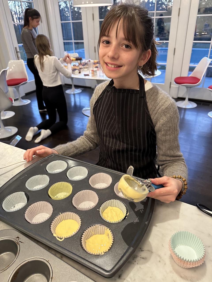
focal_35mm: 24
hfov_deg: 56.8
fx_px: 196
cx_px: 106
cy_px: 141
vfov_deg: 71.6
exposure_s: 1/60
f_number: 1.78
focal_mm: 6.86
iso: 400
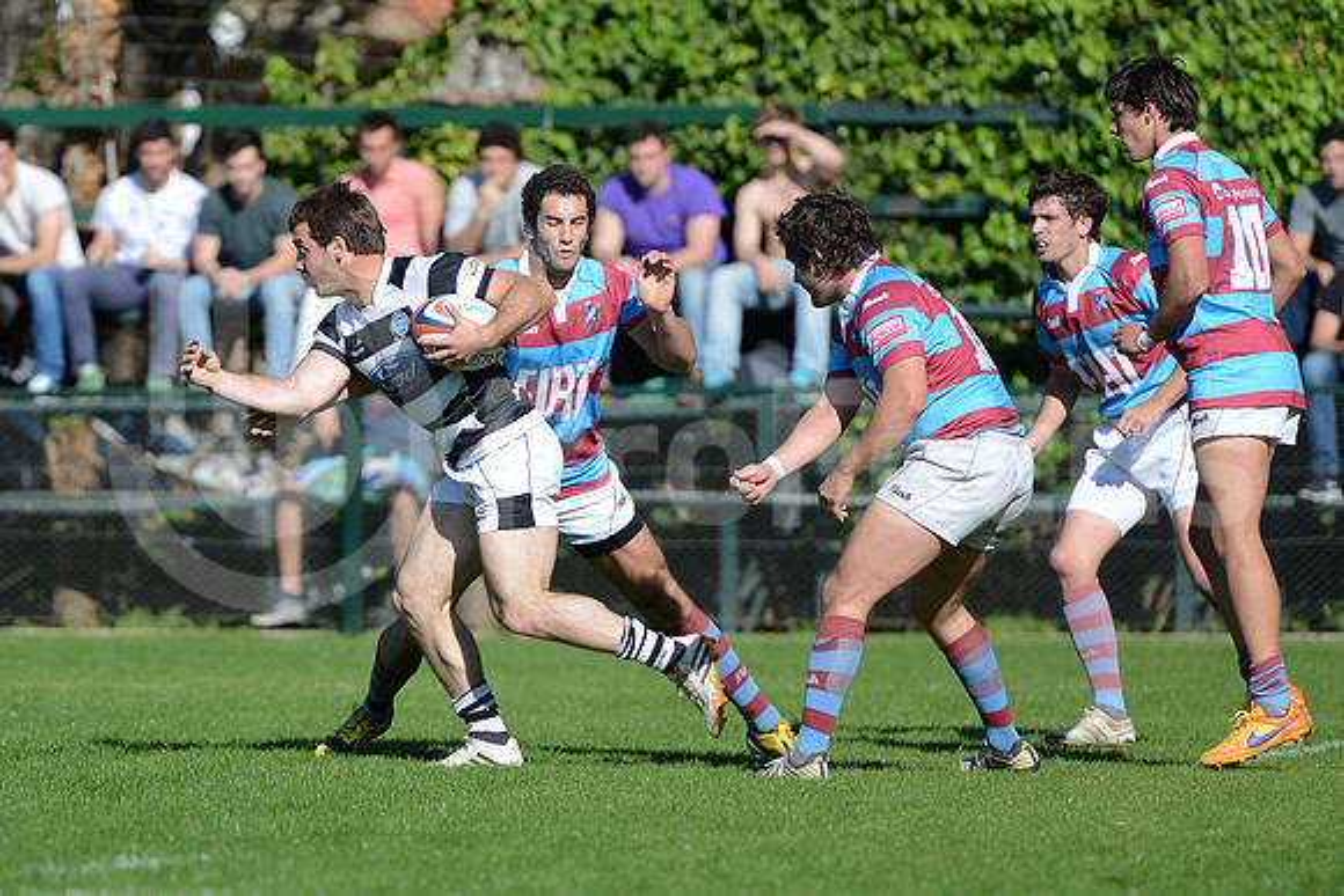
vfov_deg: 5.1
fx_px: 10082
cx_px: 672
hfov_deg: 7.6
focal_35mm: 270
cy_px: 448
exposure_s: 1/2000
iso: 320
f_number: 4
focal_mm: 270
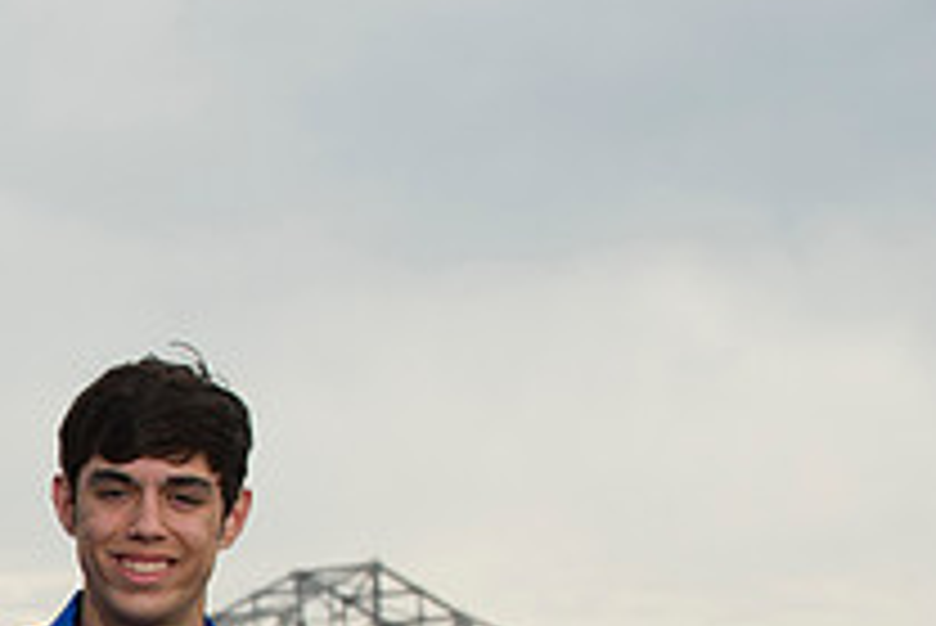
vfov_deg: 6.3
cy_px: 784
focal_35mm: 217
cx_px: -356
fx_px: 5646
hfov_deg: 9.3
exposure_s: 1/250
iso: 320
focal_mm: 78
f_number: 6.3
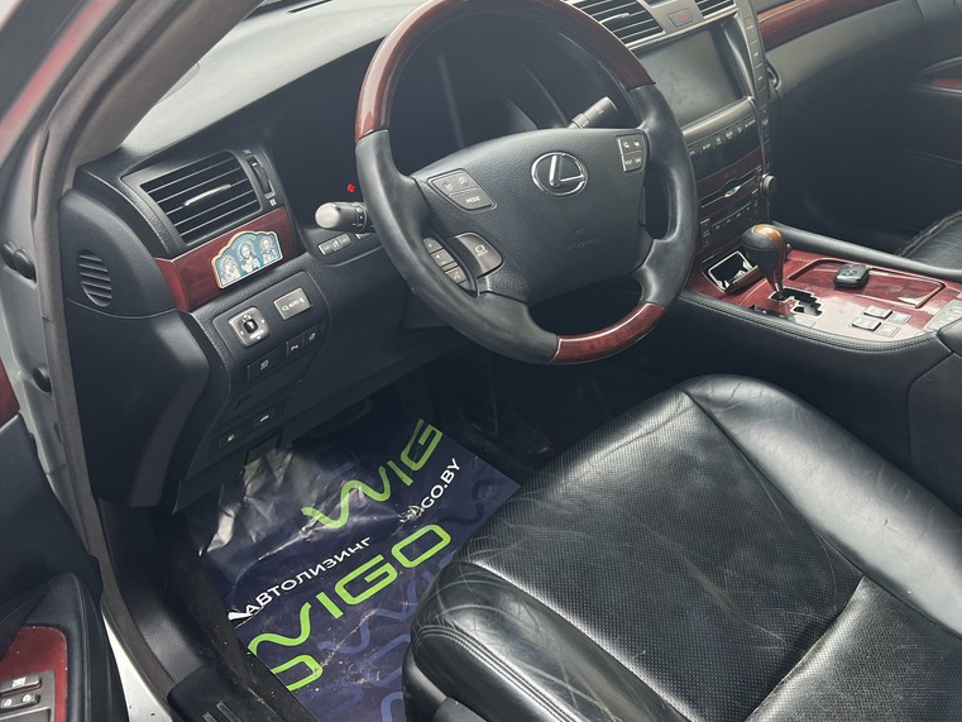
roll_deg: +4.9
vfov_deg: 40.5
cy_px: 279
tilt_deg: -27.4
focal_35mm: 35
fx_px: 973
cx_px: 624
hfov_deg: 51.8
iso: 100
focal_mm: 5.7
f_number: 1.5
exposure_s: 1/121
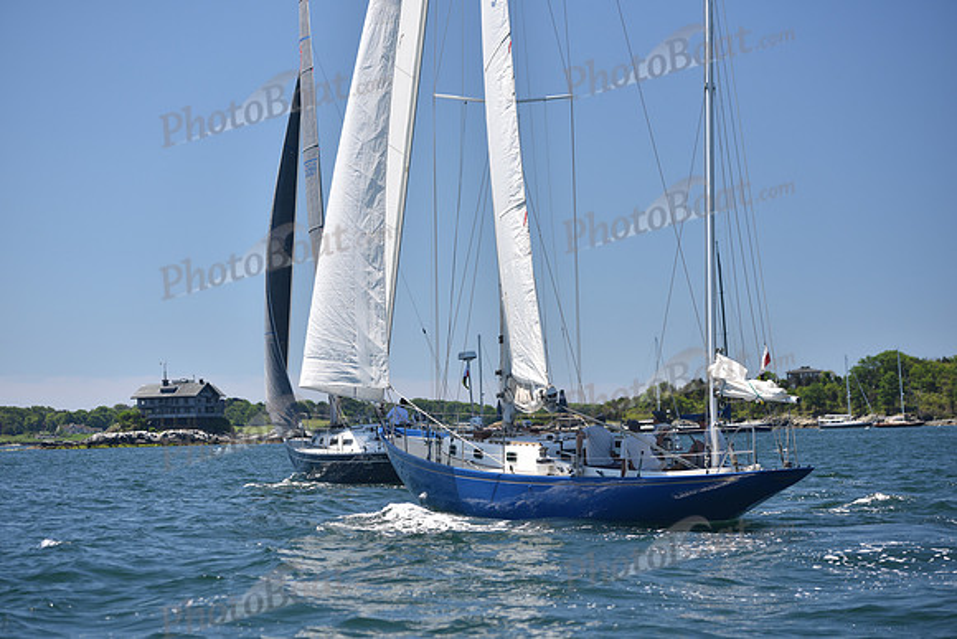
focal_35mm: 92
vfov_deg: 14.9
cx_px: 478
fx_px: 2446
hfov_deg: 22.1
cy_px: 320
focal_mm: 92
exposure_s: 1/1000
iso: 200
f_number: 3.5
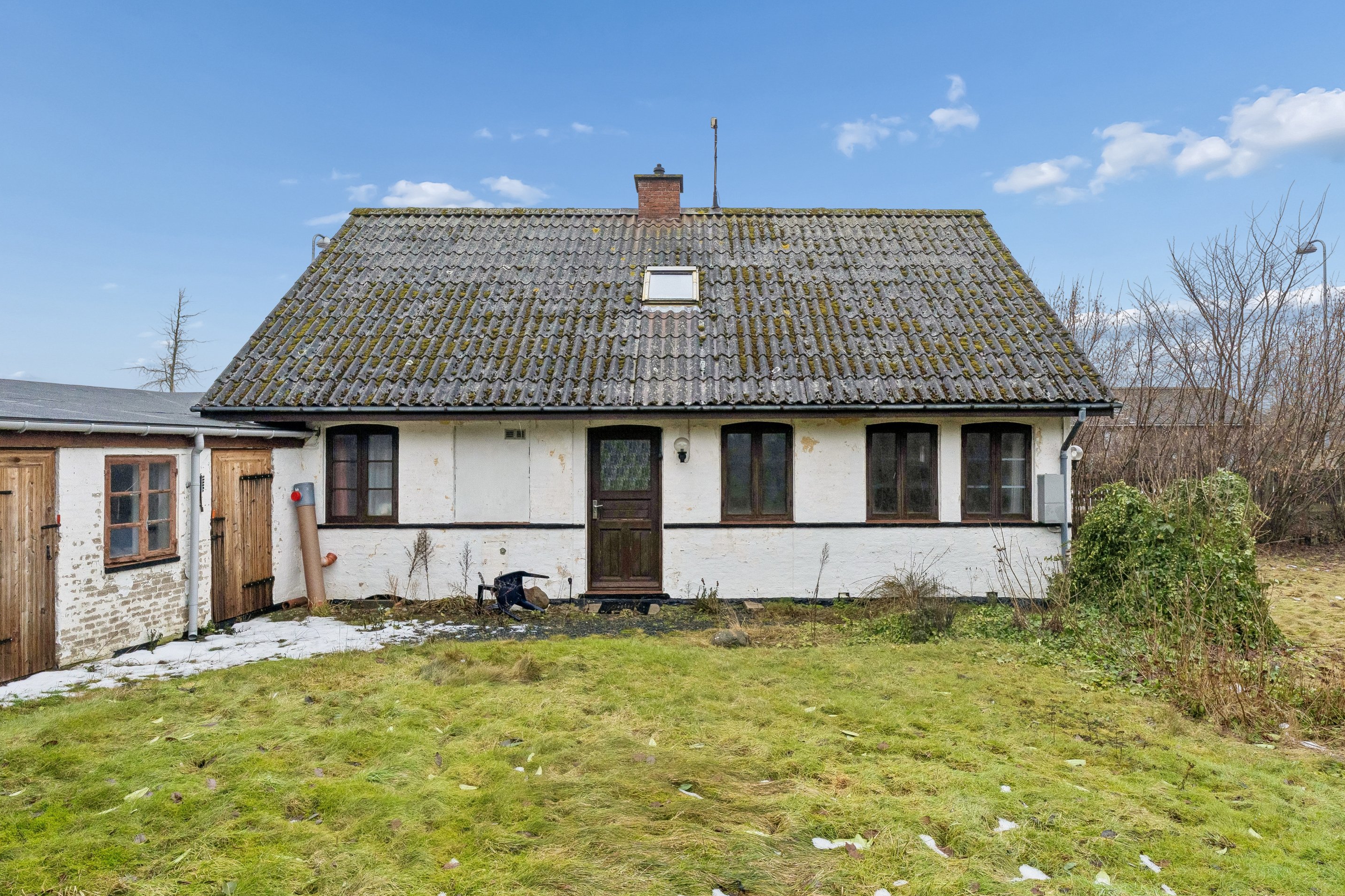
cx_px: 687
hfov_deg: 80.5
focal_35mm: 21
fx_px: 794
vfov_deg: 58.9
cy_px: 440
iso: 500
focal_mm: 13.5
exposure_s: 1/250
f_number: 8
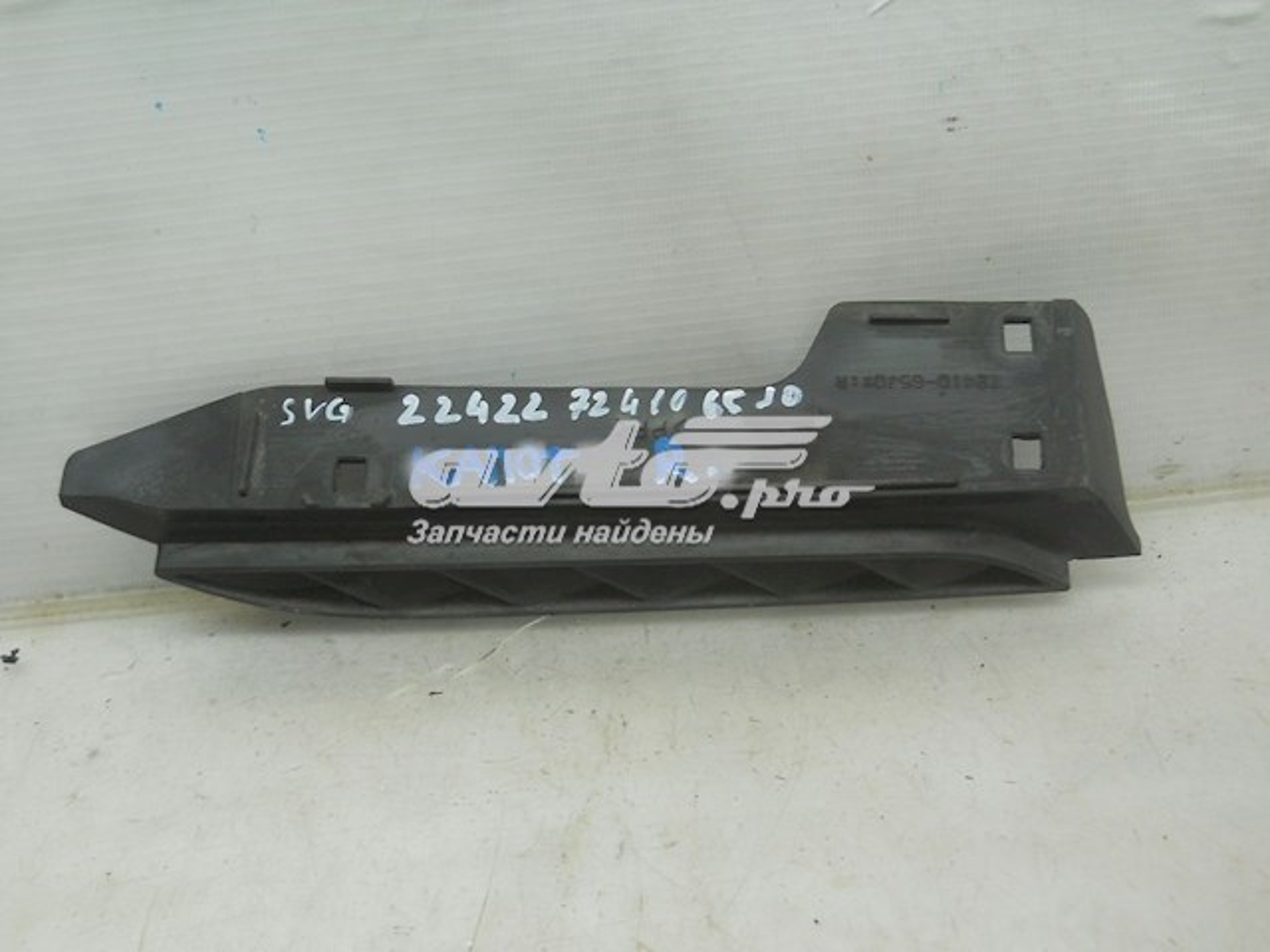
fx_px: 1504
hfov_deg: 45.8
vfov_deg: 35.1
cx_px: 635
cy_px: 476
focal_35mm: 41
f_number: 3.1
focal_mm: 6.72
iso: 100
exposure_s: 1/30
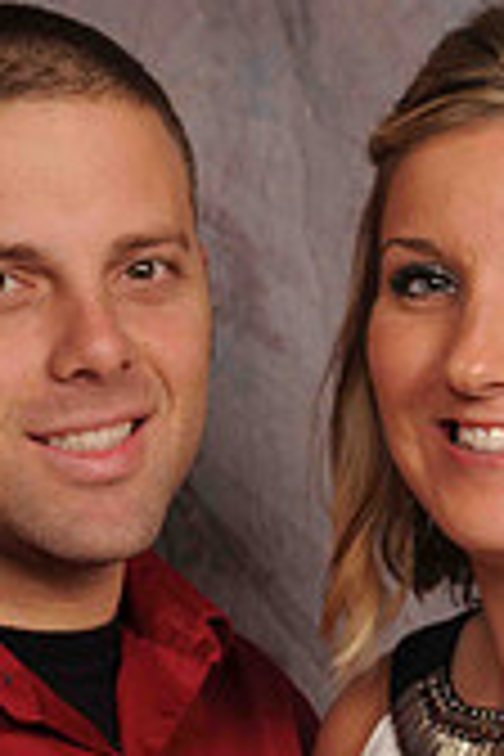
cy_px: 634
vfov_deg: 10.6
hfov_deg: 7.1
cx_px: 295
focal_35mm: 193
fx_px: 4053
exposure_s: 1/125
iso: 200
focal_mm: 48
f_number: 5.6
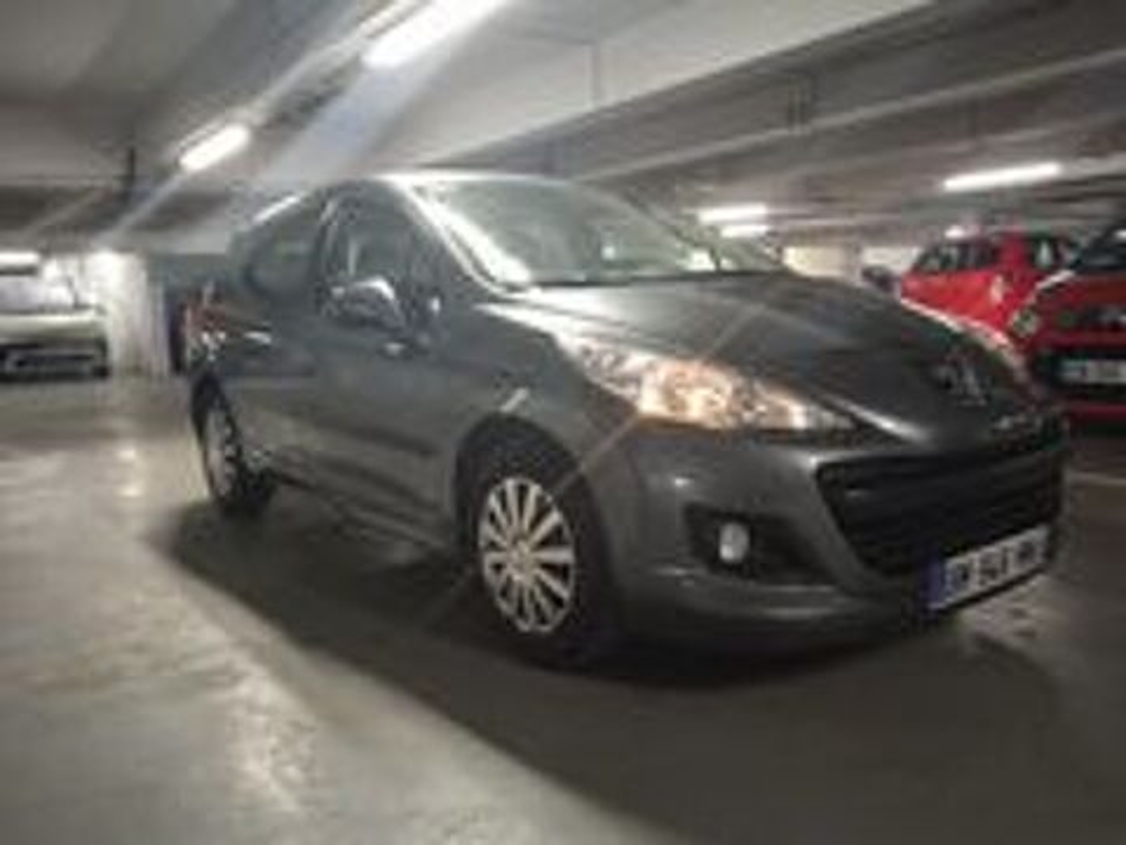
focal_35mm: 28
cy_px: 422
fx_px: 911
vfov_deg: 49.7
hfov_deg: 63.4
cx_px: 563
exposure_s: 1/16.7
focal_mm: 3.43
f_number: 2.2
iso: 824
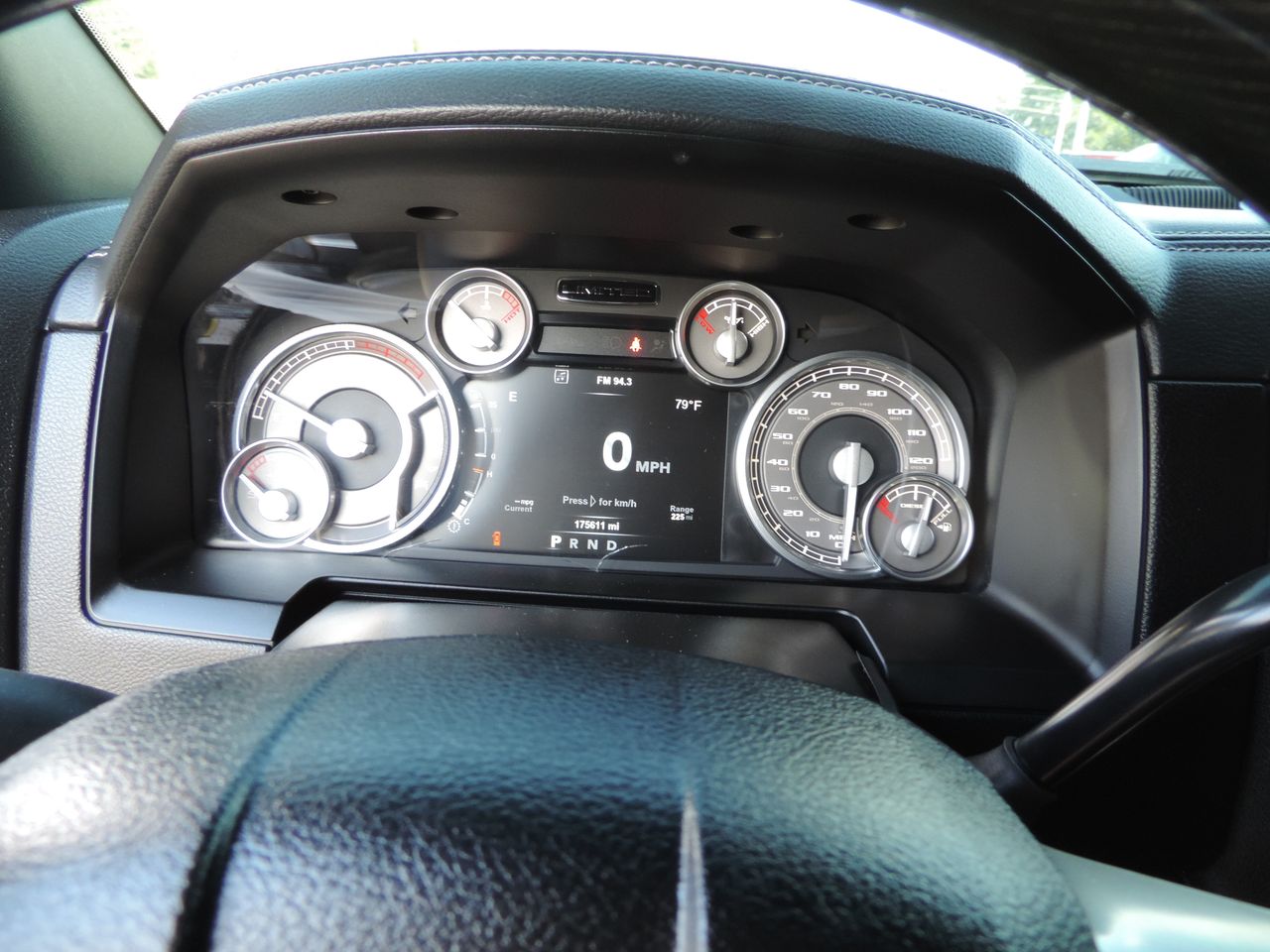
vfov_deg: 56.8
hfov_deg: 71.6
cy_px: 476
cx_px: 635
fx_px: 881
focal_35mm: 24
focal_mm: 4.3
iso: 220
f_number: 3
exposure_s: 1/30
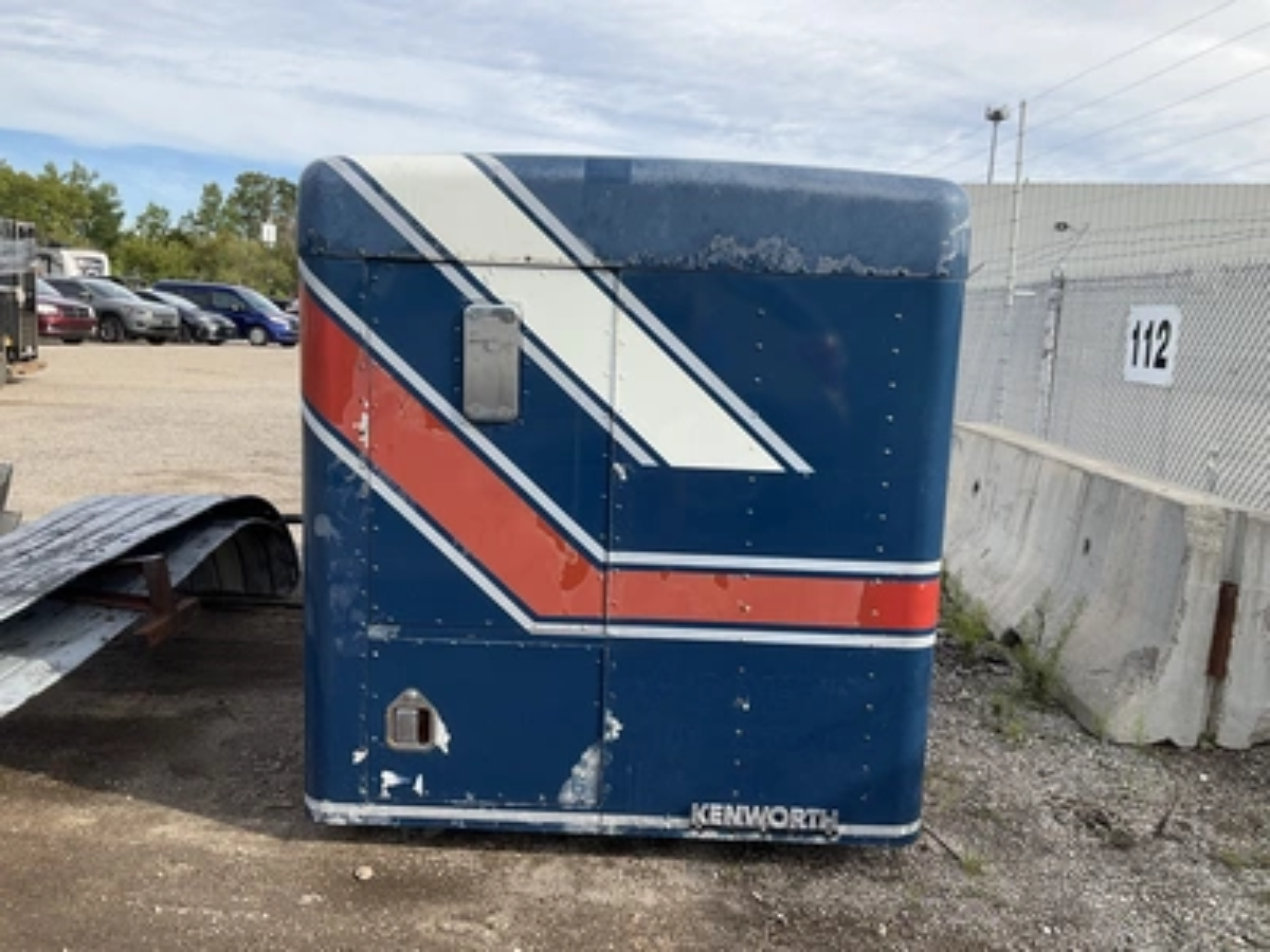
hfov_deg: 61.7
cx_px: 635
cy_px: 476
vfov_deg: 48.2
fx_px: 1064
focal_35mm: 29
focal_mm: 3
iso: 25
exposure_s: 1/1035
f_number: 1.8
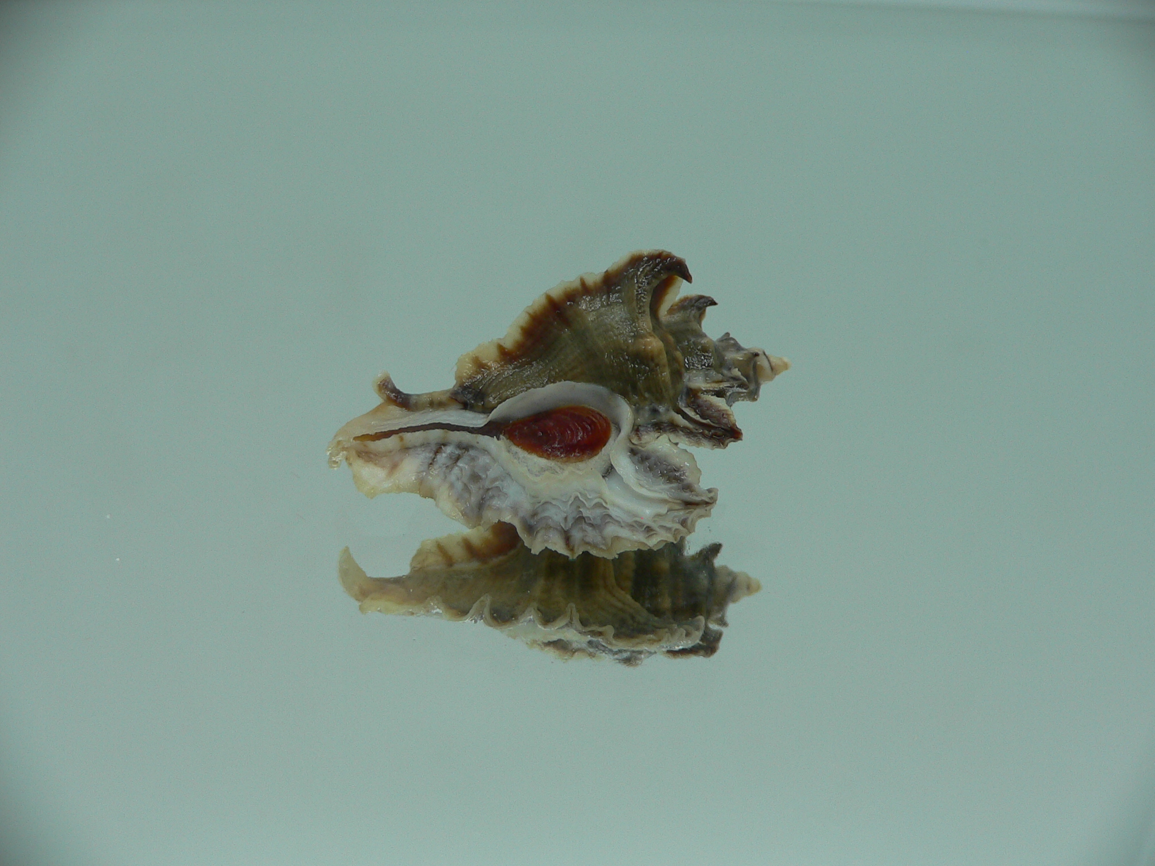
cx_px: 578
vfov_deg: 40.7
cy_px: 433
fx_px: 1168
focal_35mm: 35
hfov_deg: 52.6
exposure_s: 1/60
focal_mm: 4.6
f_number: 2.8
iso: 80
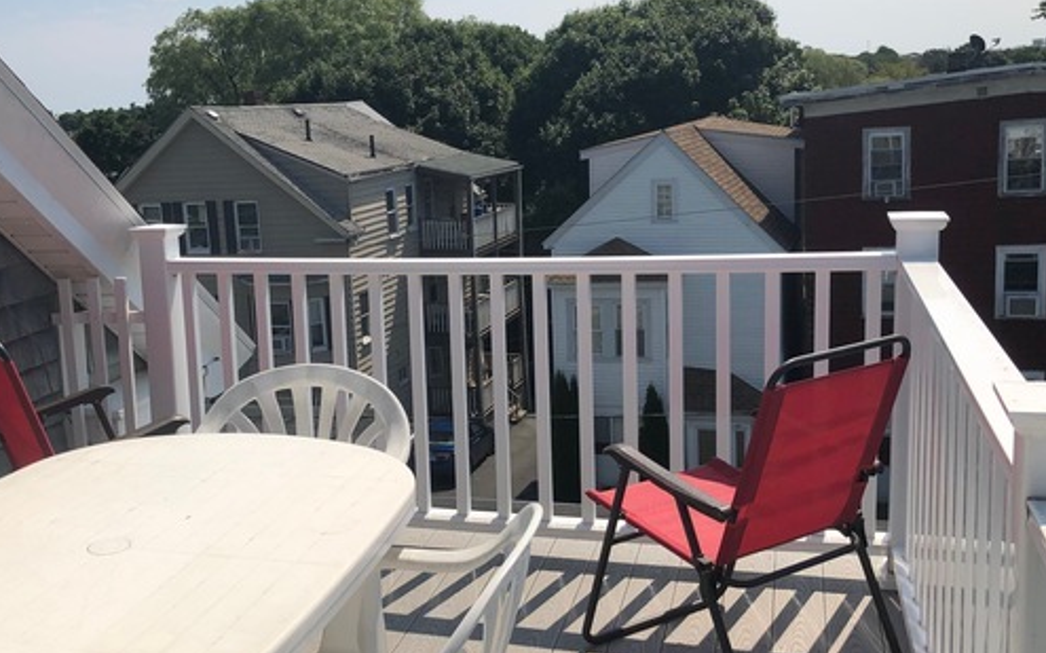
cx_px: 390
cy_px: 315
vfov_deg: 32.0
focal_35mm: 40
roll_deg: +4.5
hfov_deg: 48.8
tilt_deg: -9.4
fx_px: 1140
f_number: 1.8
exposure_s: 1/4000
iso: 25
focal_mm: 4
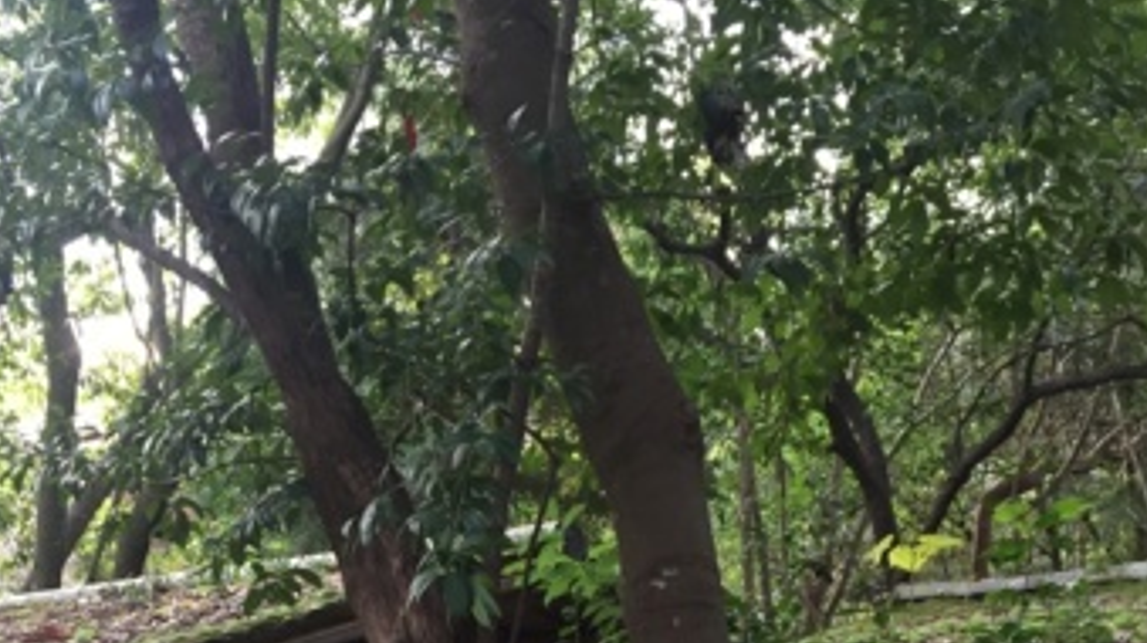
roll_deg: -0.3
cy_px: 728
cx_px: 497
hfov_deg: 37.2
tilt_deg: +0.6
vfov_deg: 20.3
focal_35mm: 56
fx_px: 1702
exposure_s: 1/30
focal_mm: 4.15
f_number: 2.2
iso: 64
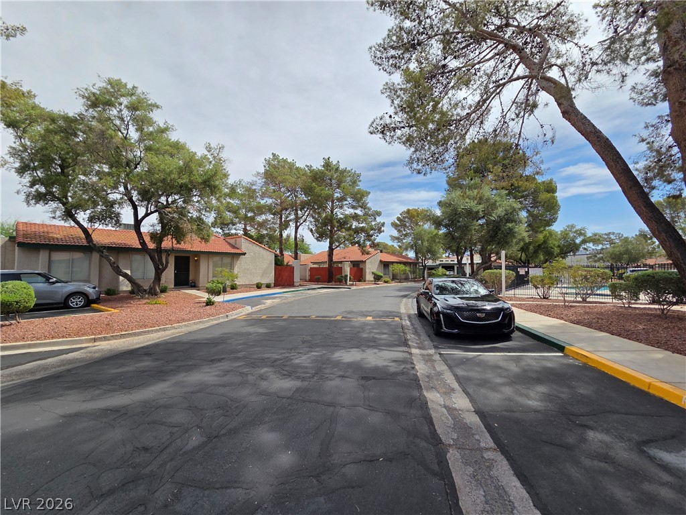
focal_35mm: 13
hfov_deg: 106.2
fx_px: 258
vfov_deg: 89.9
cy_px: 258
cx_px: 343
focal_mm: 2.2
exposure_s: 1/2296
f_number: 2.2
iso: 50
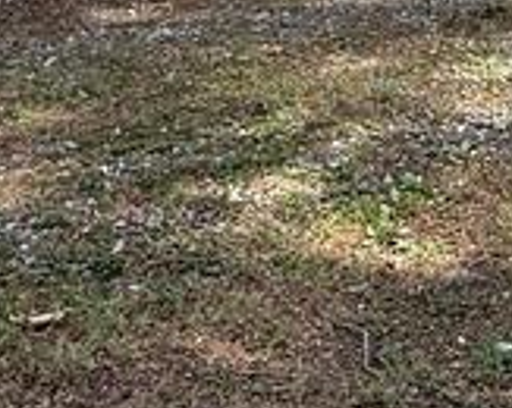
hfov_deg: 21.3
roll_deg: -1.6
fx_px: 1302
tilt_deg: +4.2
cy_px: -411
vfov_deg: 14.7
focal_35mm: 86
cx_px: 534
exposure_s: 1/370
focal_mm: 2.22
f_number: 2.2
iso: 64
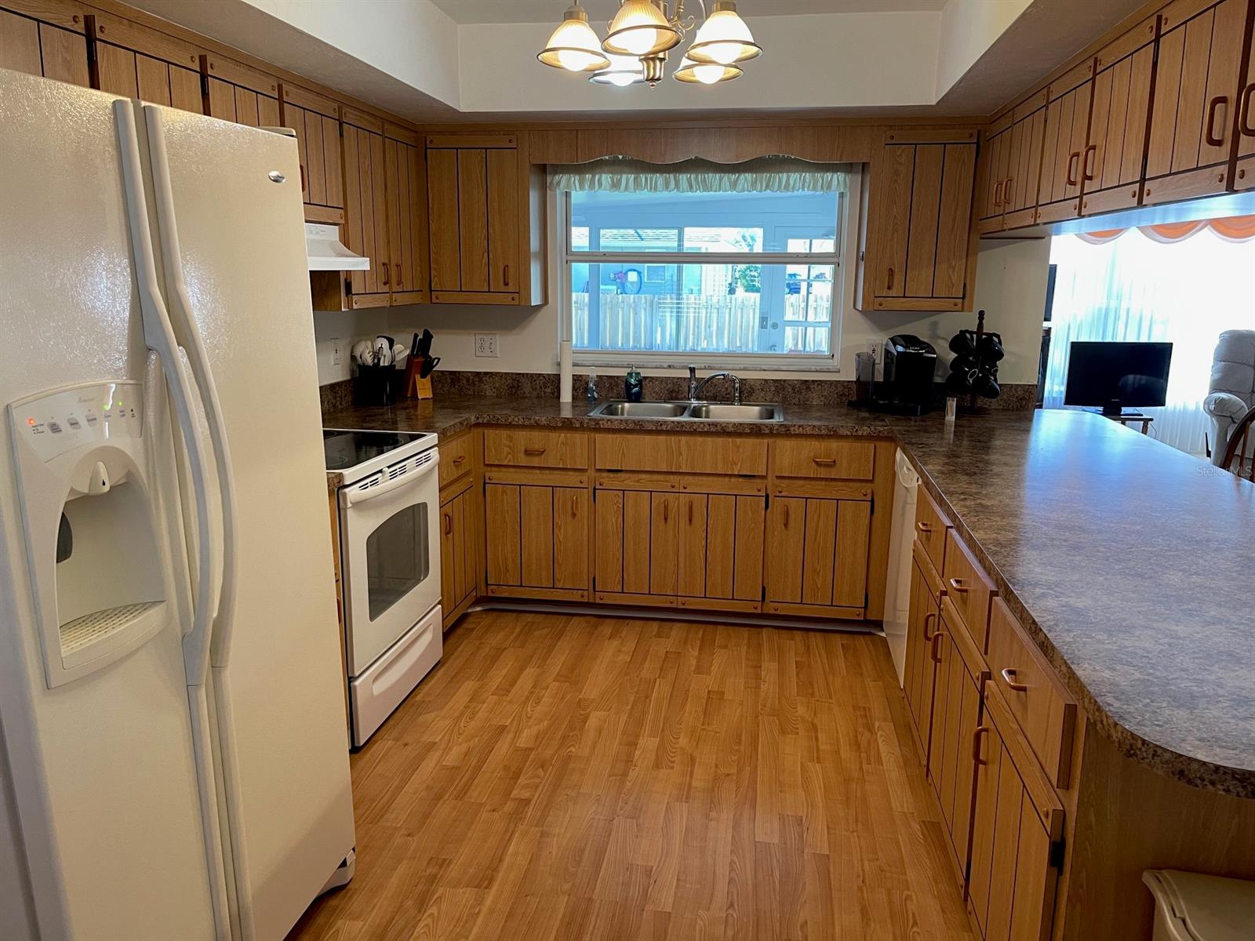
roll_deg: -0.4
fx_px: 943
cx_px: 628
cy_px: 470
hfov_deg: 67.3
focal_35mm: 26
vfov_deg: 53.1
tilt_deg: -12.8
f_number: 1.6
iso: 200
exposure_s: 1/60
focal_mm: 5.1
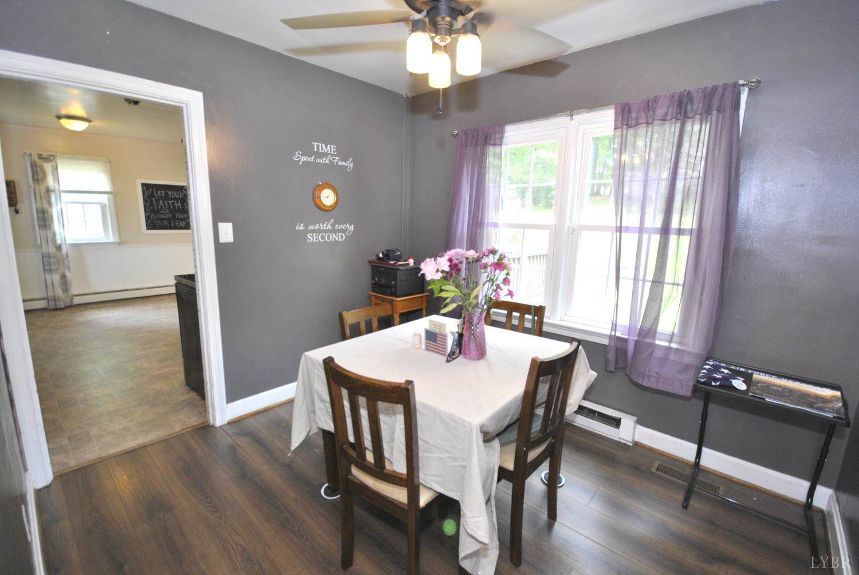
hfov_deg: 100.3
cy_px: 288
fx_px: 358
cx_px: 430
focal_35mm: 15
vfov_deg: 77.5
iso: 400
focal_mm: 10
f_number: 4
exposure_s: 1/30
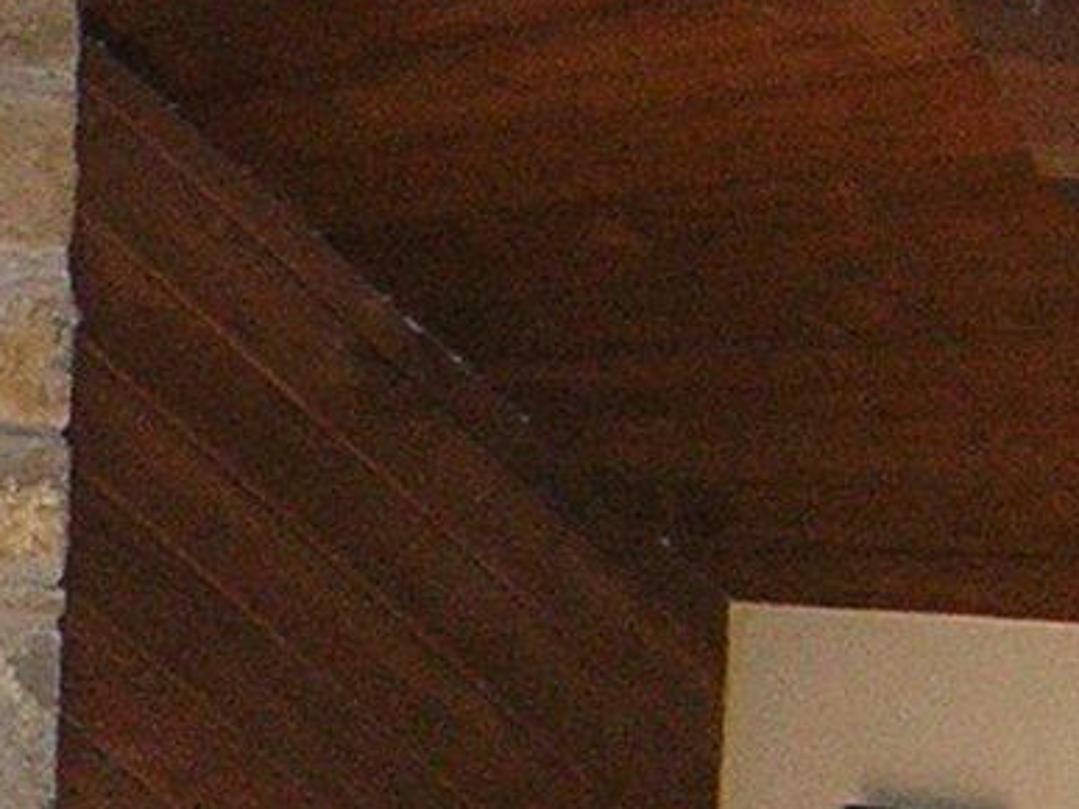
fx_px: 4643
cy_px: 837
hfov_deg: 12.9
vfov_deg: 9.9
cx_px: -248
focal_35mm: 149
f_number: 2.6
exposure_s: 1/60.1
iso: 151
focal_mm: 4.7
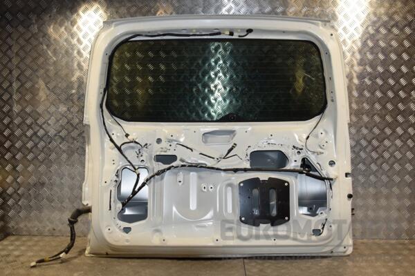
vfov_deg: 41.7
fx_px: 363
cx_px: 208
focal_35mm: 32
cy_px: 138
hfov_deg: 59.5
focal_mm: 21
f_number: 10
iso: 800
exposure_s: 1/200
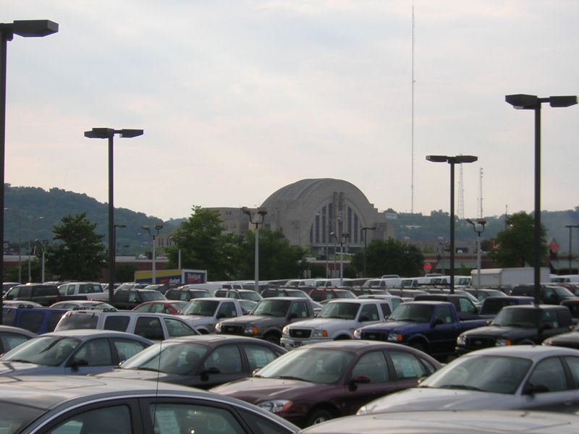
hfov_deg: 18.2
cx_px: 290
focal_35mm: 108
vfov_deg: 13.7
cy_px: 217
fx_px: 1806
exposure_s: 1/213
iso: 100
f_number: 4.7
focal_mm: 14.1
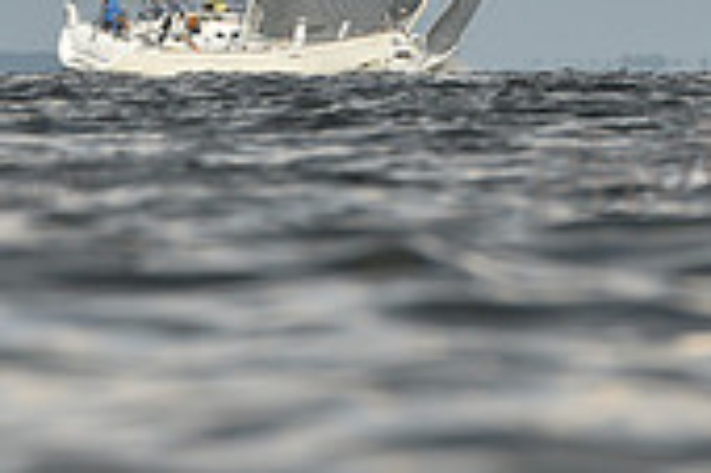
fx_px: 13456
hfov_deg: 3.0
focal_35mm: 682
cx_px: 309
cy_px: -36
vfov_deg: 2.0
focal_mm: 200
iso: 250
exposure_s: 1/1250
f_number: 6.3
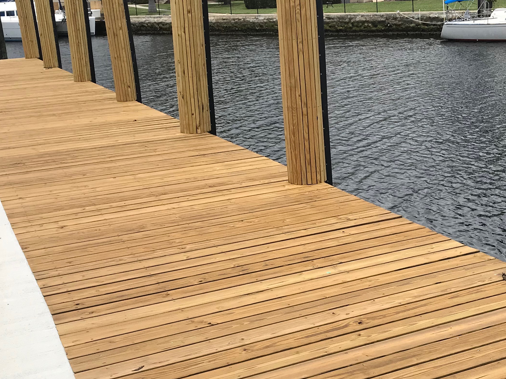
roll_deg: +3.2
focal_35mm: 54
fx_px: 789
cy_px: 207
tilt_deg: -14.8
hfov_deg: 35.2
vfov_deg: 27.0
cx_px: 340
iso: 20
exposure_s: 1/3690
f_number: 1.8
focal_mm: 3.99
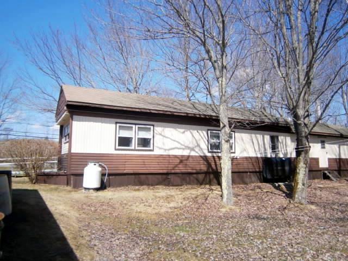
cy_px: 130
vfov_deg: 53.1
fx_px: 261
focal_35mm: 26
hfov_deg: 67.3
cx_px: 174
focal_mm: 4.7
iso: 80
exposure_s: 1/800
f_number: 2.8
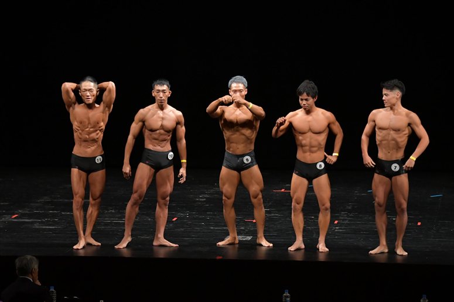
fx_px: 2118
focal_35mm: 168
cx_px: 227
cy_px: 151
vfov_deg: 8.2
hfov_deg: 12.2
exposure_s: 1/400
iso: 3200
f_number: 5.6
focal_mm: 112
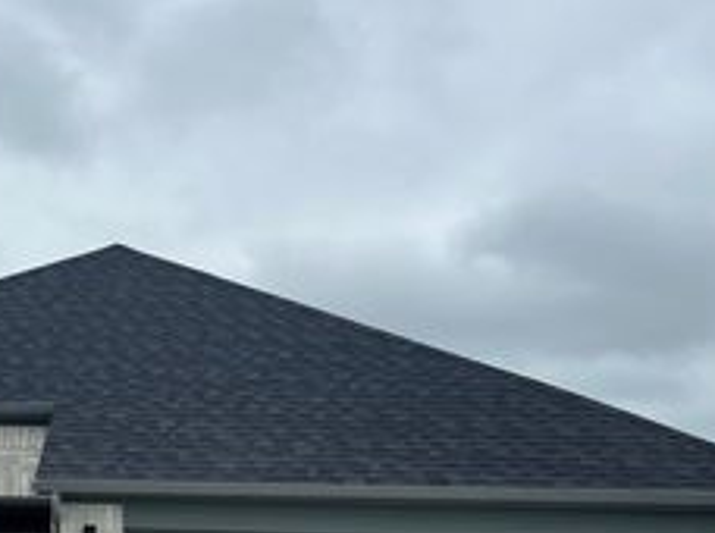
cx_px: 85
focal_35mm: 57
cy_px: 530
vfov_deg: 24.4
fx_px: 1175
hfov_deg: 32.3
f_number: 1.5
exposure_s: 1/4274
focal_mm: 5.7
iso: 50
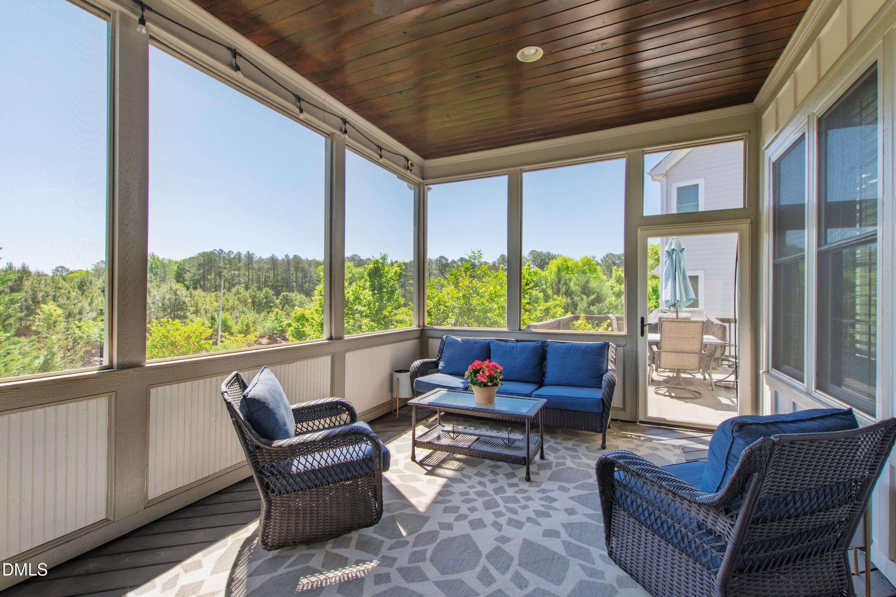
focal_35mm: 15
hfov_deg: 100.4
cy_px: 298
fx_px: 373
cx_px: 448
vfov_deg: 77.3
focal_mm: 10
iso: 100
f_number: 8
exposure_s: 1/80
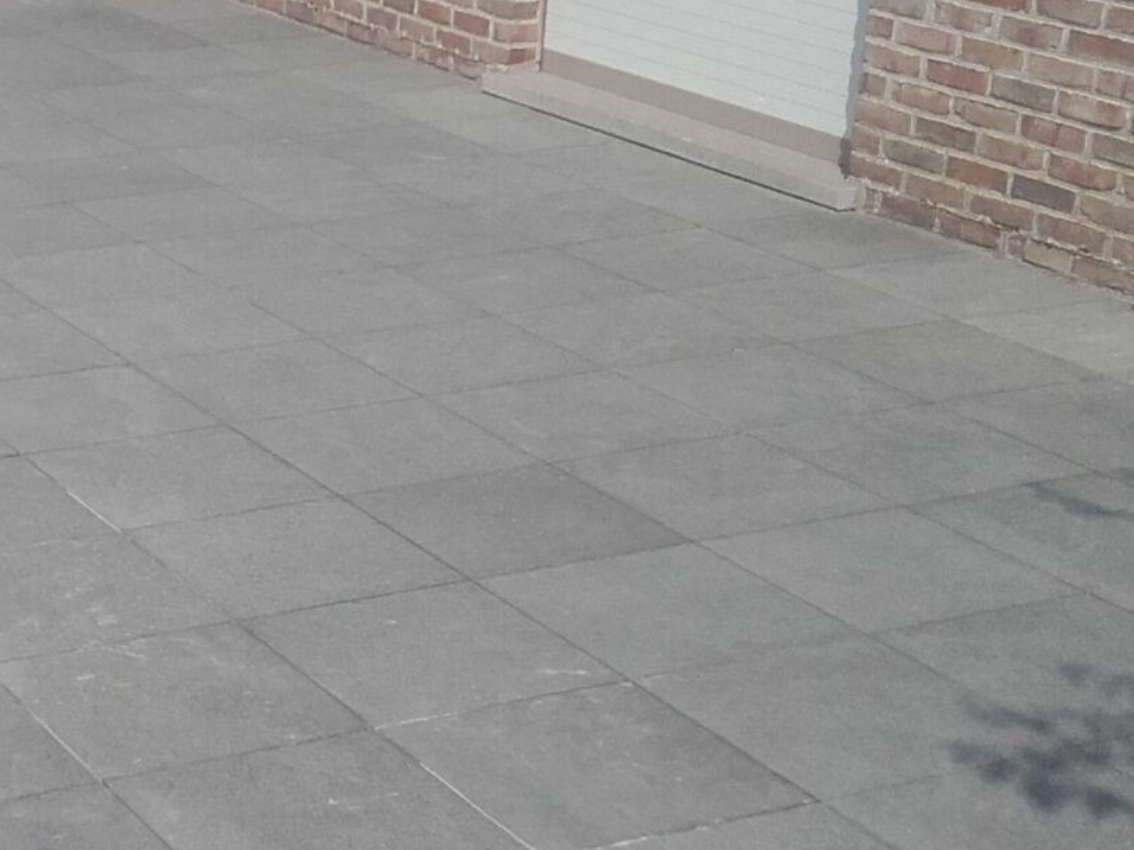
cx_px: -42
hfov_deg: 23.8
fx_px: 2554
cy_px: 567
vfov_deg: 18.8
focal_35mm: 78
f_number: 2.2
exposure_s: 1/1638
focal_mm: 3.31
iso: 50
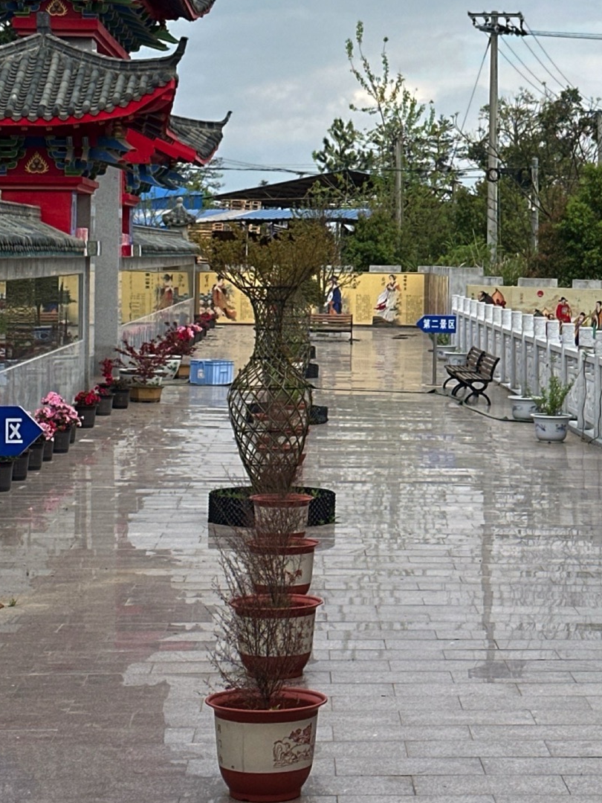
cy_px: 224
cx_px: 408
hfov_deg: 16.2
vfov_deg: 21.4
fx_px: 2110
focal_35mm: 91
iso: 64
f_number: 1.78
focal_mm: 6.86
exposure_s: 1/3876
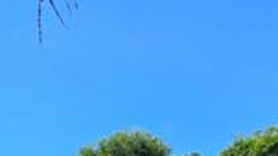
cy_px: 254
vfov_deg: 20.5
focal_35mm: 47
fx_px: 347
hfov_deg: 37.5
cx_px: -18
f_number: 2.2
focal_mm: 2.2
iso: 50
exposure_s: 1/1070
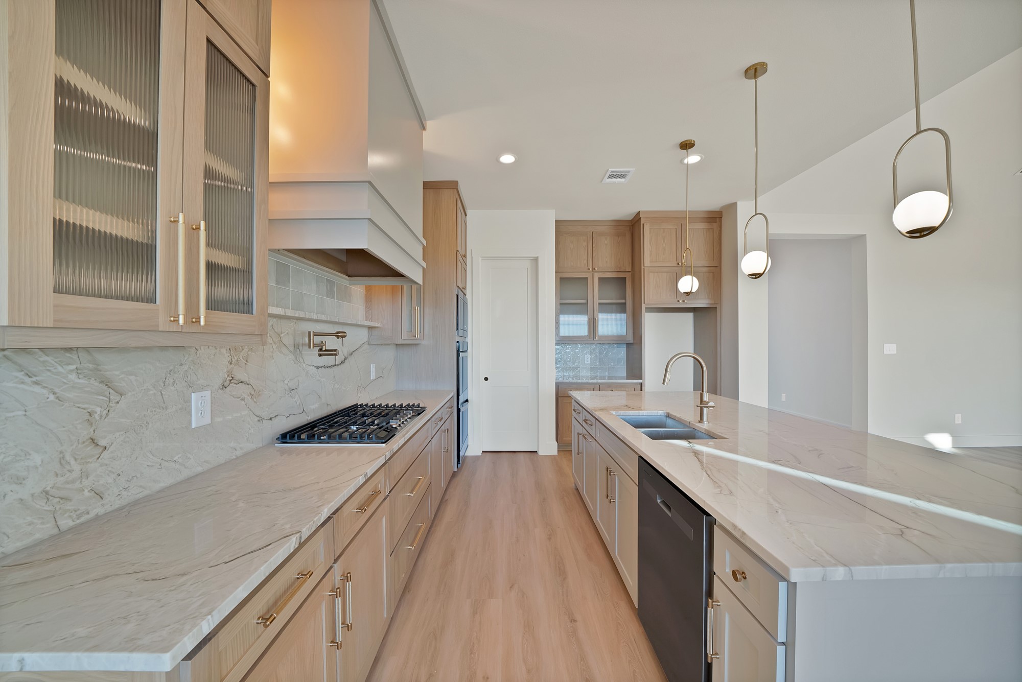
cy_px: 341
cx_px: 511
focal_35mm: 12
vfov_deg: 90.1
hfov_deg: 112.6
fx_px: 341
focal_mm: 12
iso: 640
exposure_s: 1/13
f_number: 9
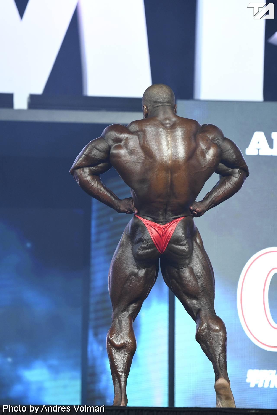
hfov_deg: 5.5
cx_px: 138
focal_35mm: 250
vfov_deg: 8.2
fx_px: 2885
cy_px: 208
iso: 3200
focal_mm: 250
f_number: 5.6
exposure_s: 1/250
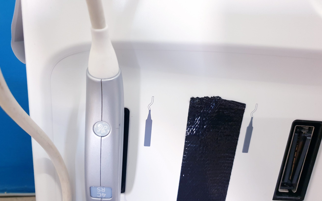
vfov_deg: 44.5
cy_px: 110
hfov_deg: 66.5
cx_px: 159
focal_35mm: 28
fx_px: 246
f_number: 1.5
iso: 250
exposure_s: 1/33
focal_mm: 4.3
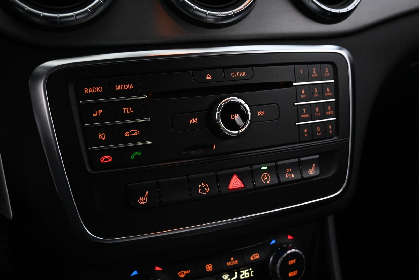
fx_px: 454
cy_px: 140
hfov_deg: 49.6
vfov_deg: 34.2
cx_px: 210
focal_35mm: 39
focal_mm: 26
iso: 4500
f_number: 4.5
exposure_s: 1/40
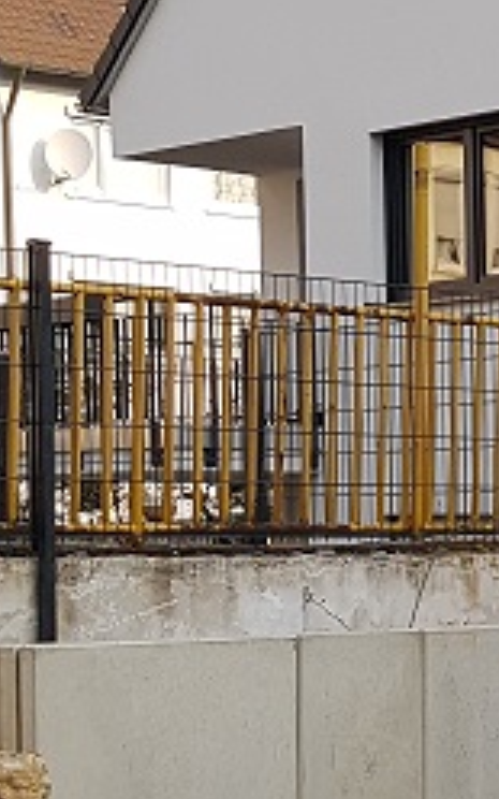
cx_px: 892
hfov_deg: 10.9
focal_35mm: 112
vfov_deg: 18.5
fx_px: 2437
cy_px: 590
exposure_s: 1/886
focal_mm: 4.2
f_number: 1.7
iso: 50
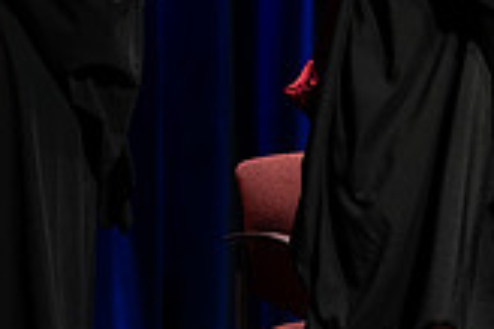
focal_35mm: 248
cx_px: 578
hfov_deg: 8.2
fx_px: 3400
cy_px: 65
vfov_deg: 5.5
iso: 500
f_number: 2.8
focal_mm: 70
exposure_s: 1/250
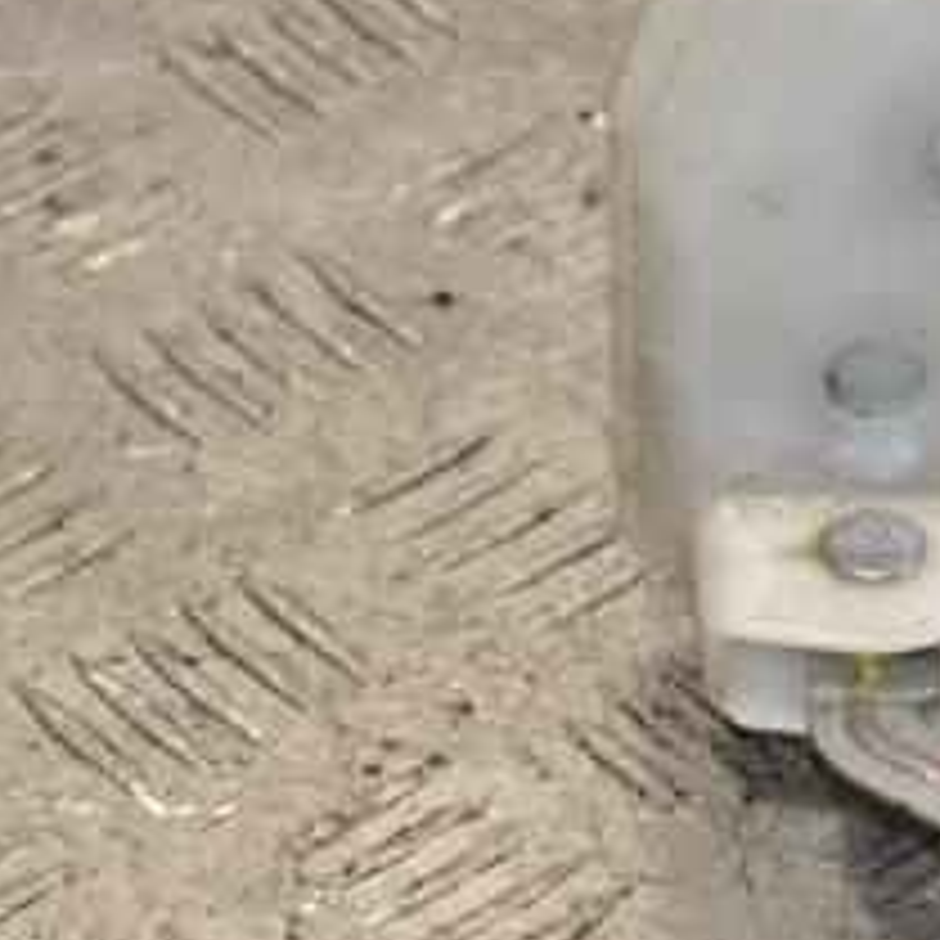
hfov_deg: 6.3
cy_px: 400
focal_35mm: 274
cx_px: 1268
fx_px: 8425
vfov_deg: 6.4
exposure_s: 1/200
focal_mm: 75
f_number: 8
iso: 800
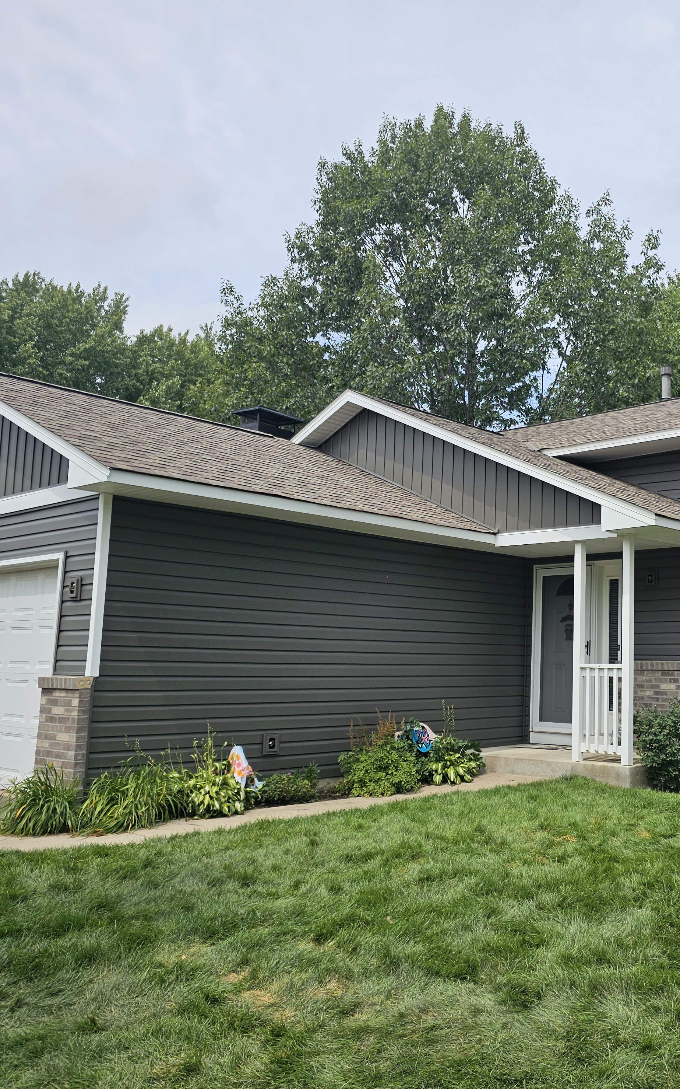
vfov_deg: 58.1
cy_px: 548
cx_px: 575
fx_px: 978
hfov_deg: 36.6
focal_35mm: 33
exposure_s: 1/823
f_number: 1.7
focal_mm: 6.3
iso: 10
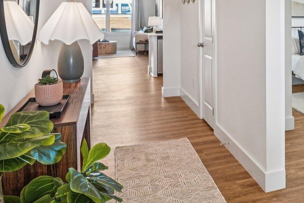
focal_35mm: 39
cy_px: 25
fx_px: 329
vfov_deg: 32.7
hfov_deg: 43.7
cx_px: 292
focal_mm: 10
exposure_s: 1/30
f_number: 8
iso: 400
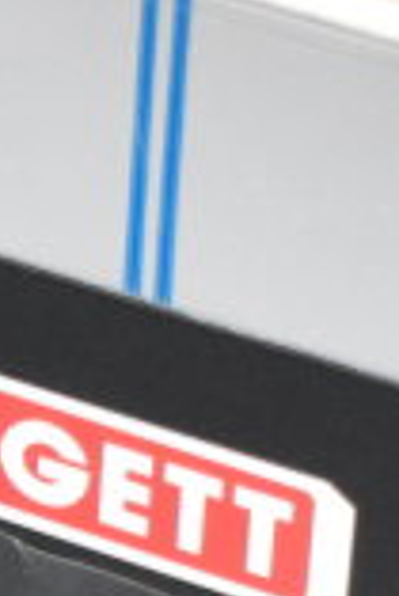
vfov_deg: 6.1
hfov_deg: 4.1
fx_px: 5507
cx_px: -34
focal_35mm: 332
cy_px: 1000
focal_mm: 38
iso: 6400
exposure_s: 1/125
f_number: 5.6
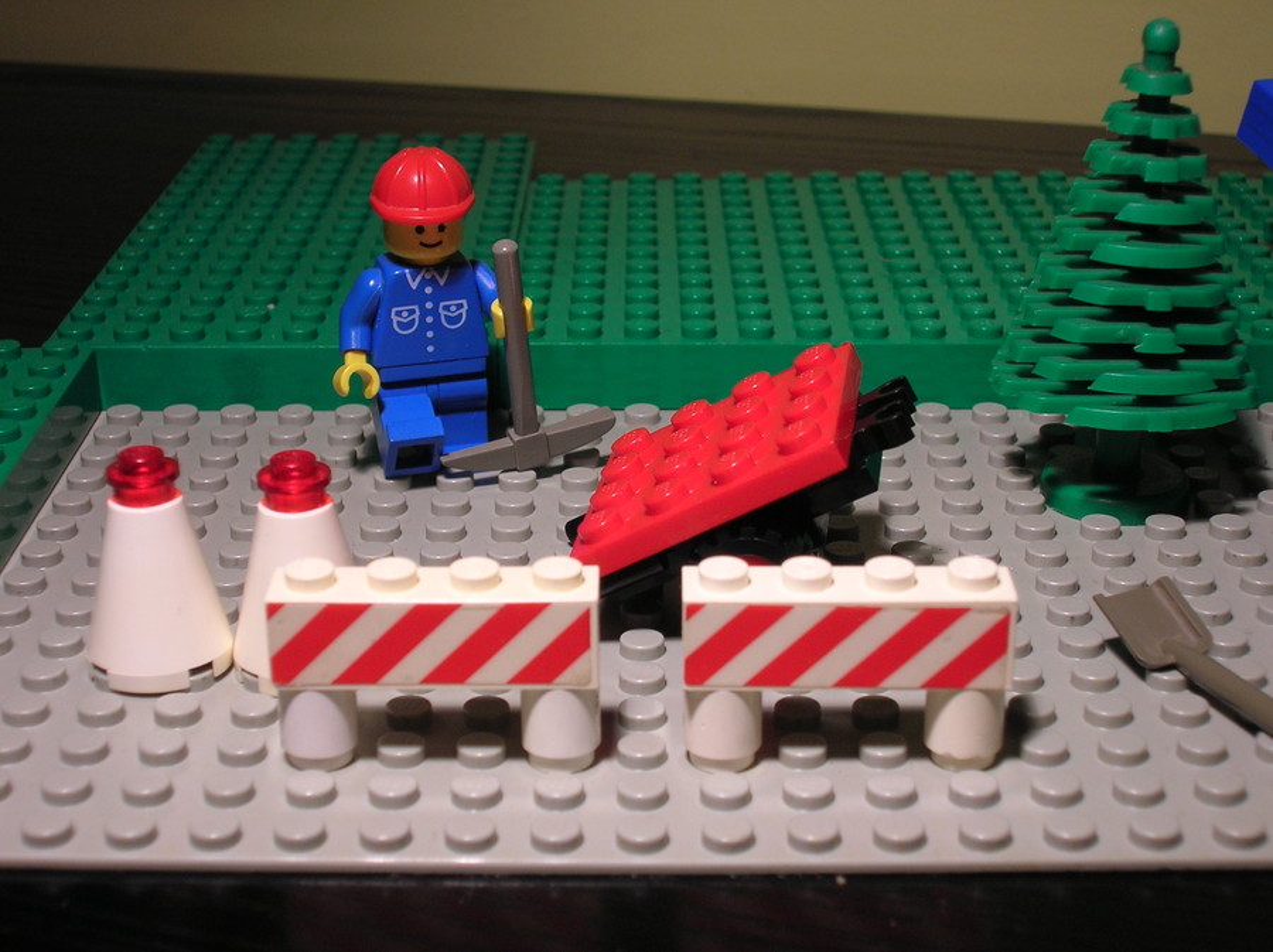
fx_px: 2314
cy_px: 476
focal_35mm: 63
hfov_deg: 30.8
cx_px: 636
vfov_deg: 23.2
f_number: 3.6
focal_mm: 10.4
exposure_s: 1/16.4
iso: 50
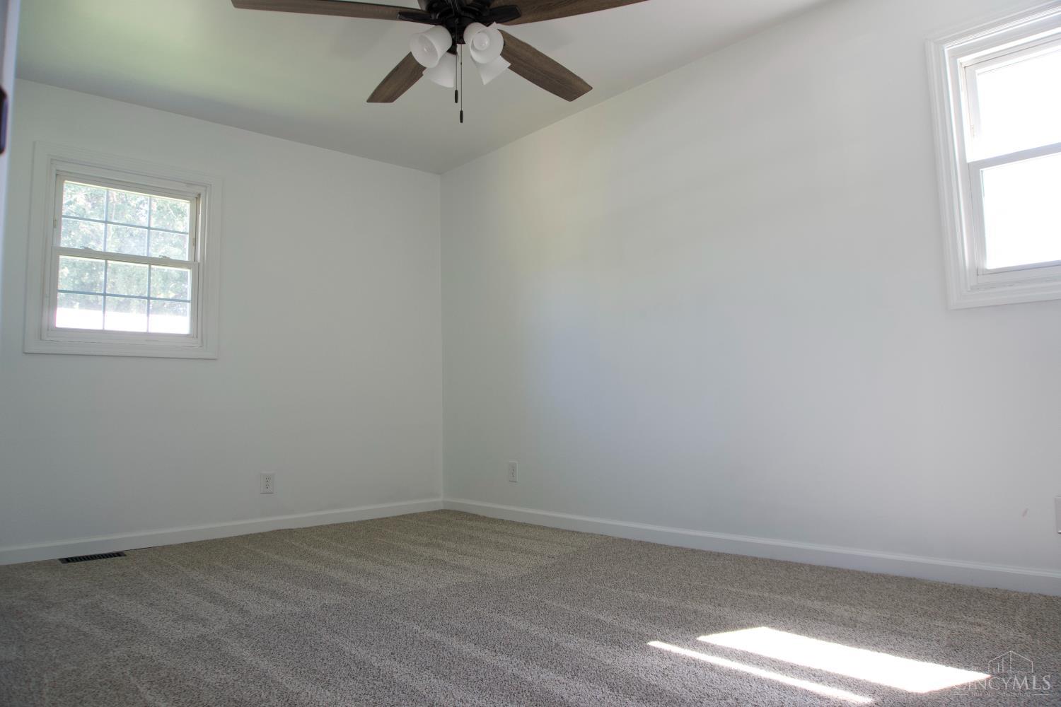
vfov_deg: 53.1
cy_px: 354
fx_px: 707
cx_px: 530
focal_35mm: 24
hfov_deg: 73.7
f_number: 5
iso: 500
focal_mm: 16
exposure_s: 1/50
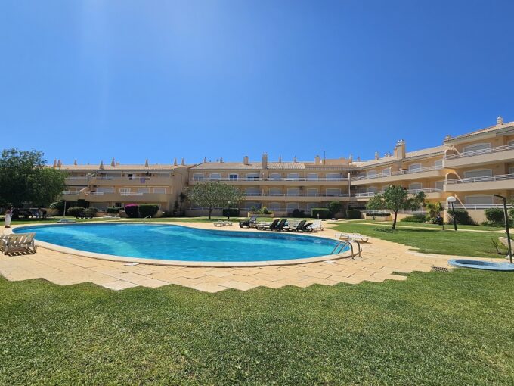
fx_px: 193
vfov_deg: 89.9
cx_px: 257
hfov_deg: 106.2
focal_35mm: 13
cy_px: 193
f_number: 2.2
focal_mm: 2.2
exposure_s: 1/4456
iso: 50
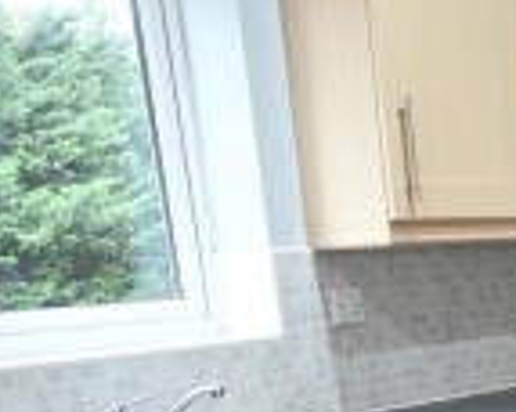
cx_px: 704
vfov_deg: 18.9
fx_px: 1144
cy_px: 537
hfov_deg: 22.3
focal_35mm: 75
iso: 500
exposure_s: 1/25
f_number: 3.5
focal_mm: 16
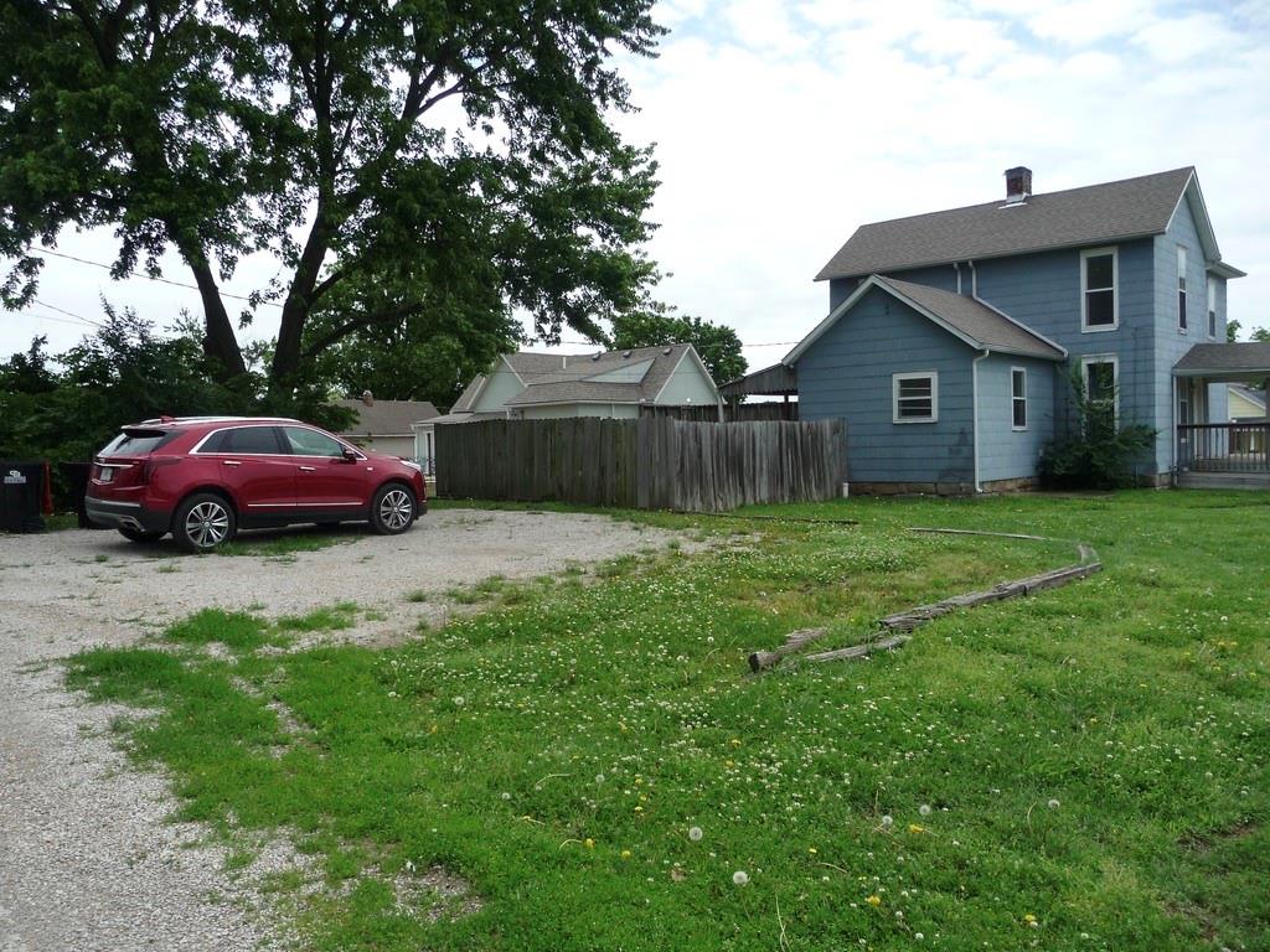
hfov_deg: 63.4
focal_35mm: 28
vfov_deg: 49.7
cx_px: 635
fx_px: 1027
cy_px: 476
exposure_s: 1/250
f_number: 8
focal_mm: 4.7
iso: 100
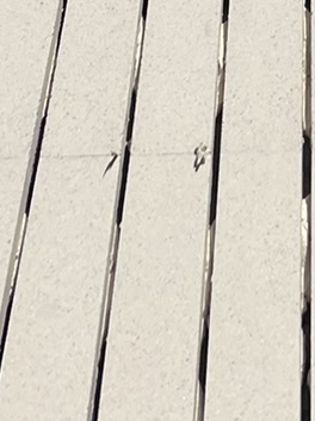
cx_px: 335
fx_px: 1835
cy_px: -439
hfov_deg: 9.7
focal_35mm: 151
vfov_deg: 11.7
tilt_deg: +64.8
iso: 50
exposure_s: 1/10309
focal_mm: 5.7
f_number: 1.5
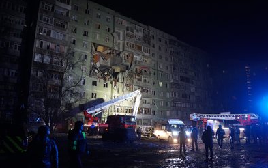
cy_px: 89
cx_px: 136
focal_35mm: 28
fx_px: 205
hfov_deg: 66.4
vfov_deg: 44.6
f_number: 2.8
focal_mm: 18
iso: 2000
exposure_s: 1/50
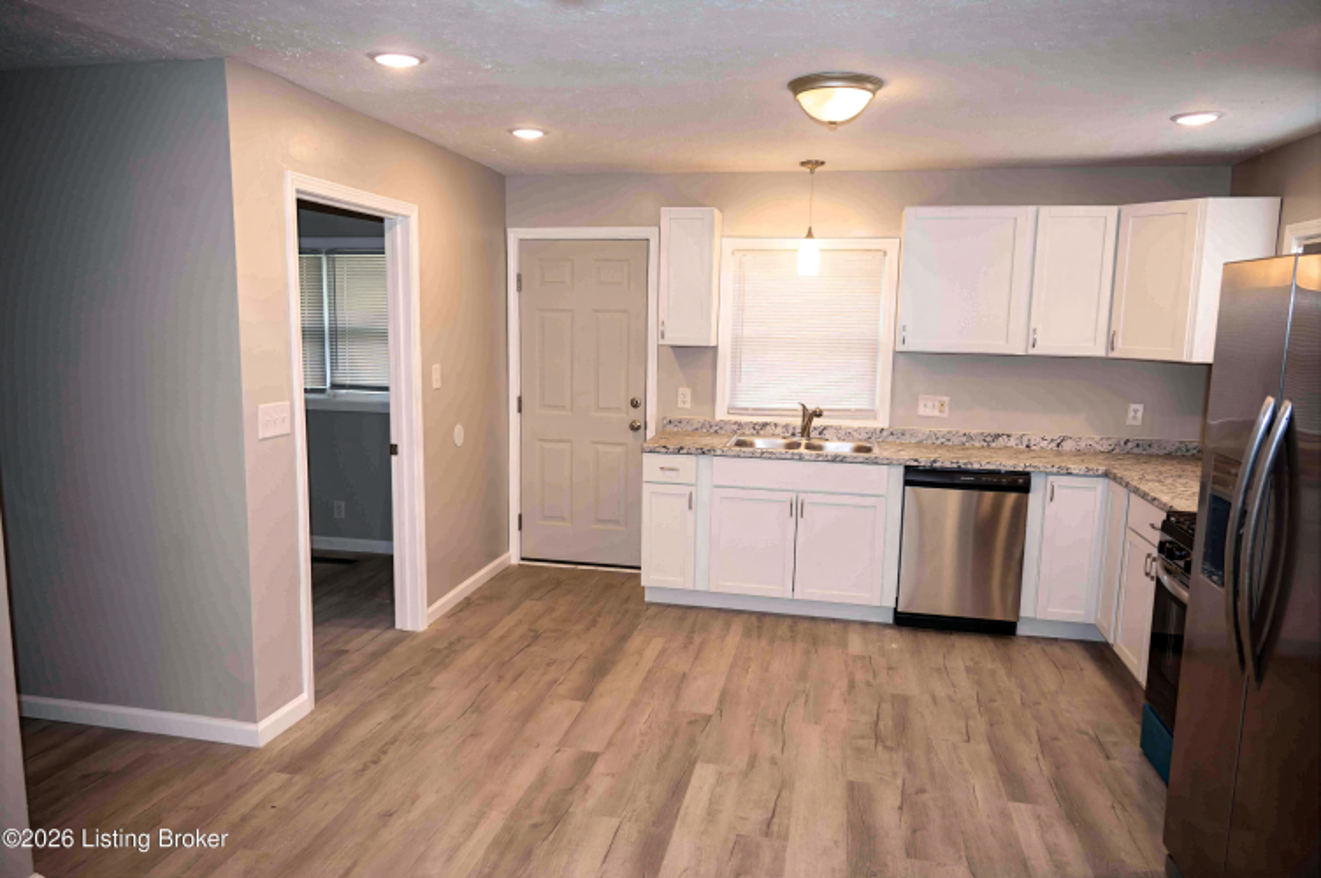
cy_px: 439
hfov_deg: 71.6
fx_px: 917
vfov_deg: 51.2
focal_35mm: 25
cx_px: 660
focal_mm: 25
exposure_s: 1/60
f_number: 4
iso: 220
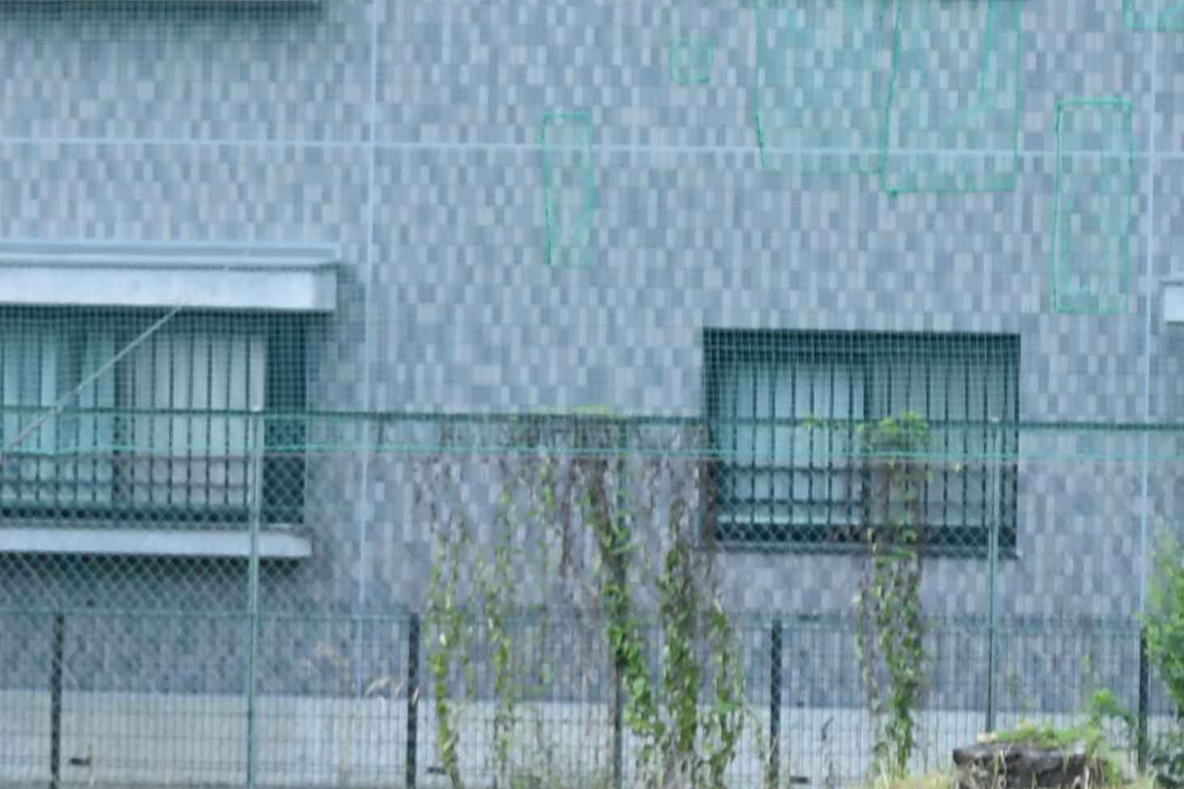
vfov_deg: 2.3
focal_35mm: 600
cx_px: -20
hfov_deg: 3.4
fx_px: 19730
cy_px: 526
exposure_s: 1/320
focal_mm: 105
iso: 400
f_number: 7.1
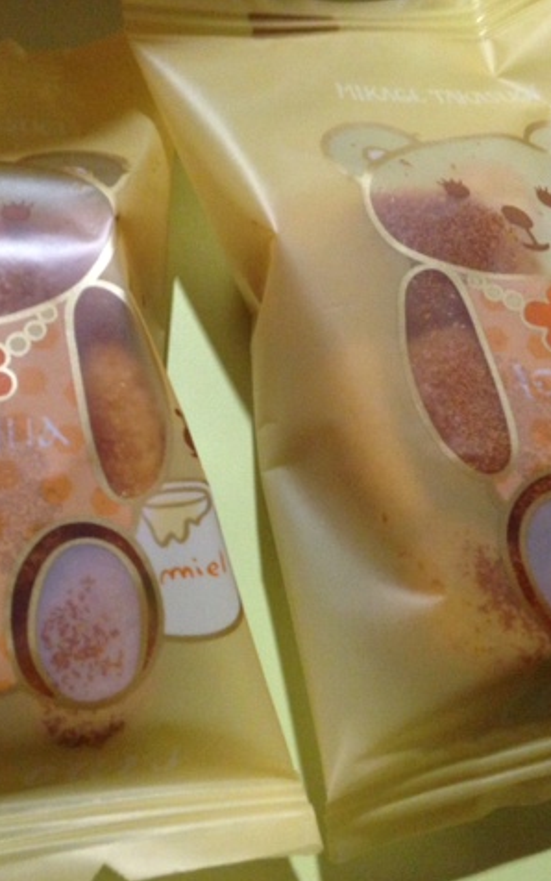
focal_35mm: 47
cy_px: 440
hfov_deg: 27.3
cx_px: 196
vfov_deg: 42.6
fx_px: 1128
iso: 400
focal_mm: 4.13
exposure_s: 1/20
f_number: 2.4
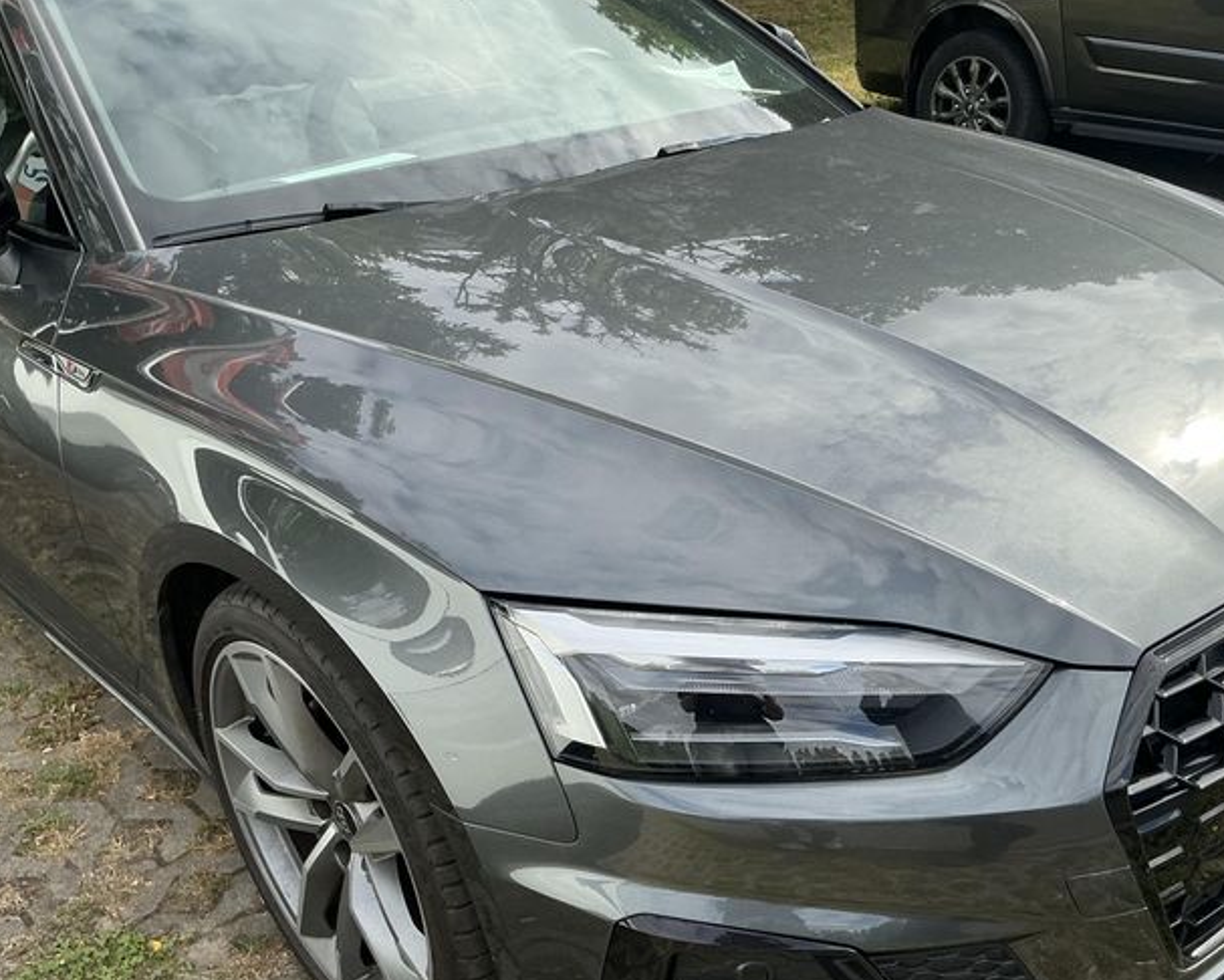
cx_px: 734
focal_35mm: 36
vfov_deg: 40.9
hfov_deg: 50.0
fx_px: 1305
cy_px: 599
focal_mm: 3
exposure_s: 1/869
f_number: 1.8
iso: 25
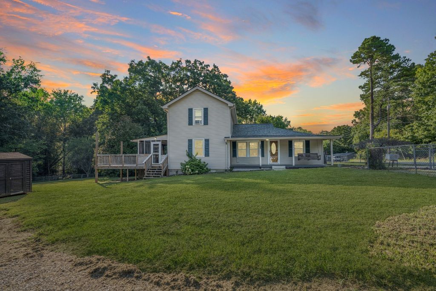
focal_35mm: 16
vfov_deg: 73.8
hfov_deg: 96.7
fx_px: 194
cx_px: 218
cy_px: 146
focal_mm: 16
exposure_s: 1/320
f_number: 4.5
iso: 500
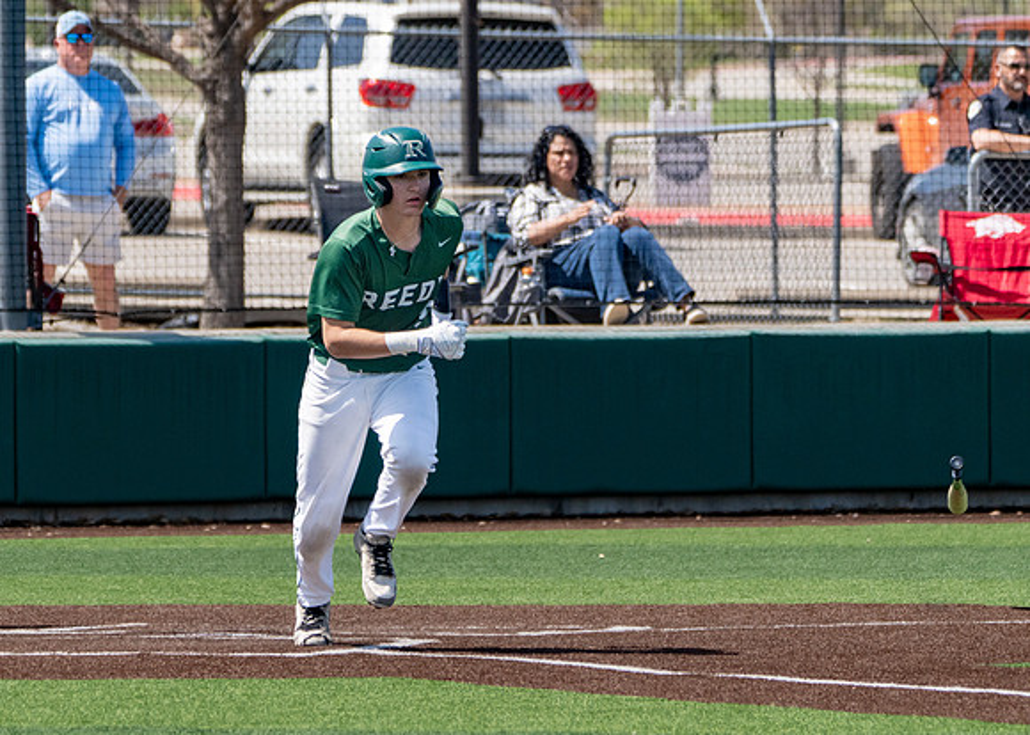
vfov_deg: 3.3
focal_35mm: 432
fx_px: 12634
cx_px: 290
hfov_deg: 4.7
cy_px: 347
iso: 800
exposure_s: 1/2500
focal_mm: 265
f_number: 8
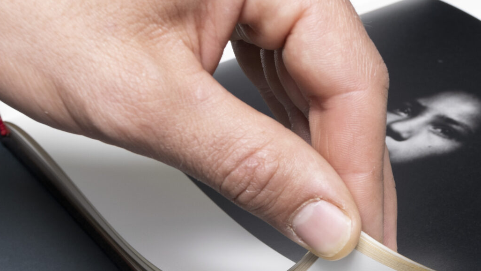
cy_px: 265
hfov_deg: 22.2
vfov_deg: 12.7
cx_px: 421
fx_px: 1199
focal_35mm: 94
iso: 200
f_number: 8
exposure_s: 1/125
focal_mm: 24
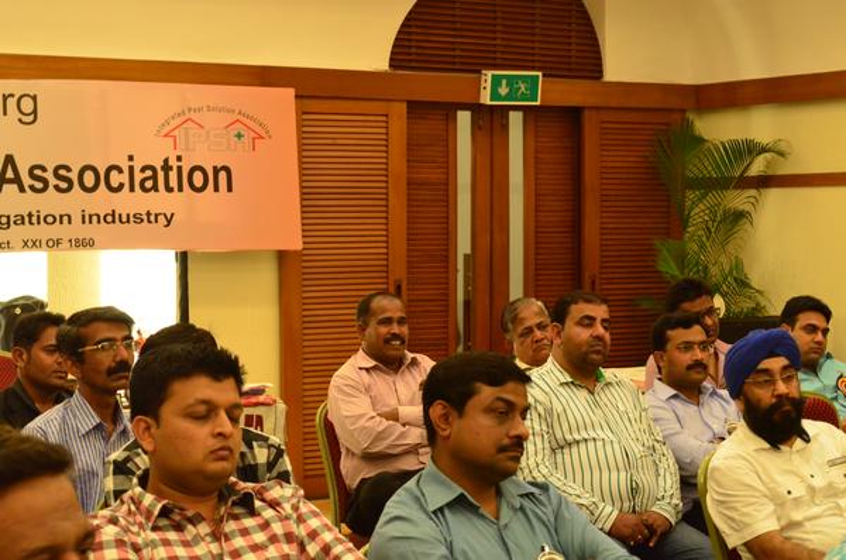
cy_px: 280
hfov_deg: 24.7
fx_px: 1934
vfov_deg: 16.5
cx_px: 423
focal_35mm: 82
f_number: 10
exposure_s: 1/15
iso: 2500
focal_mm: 55
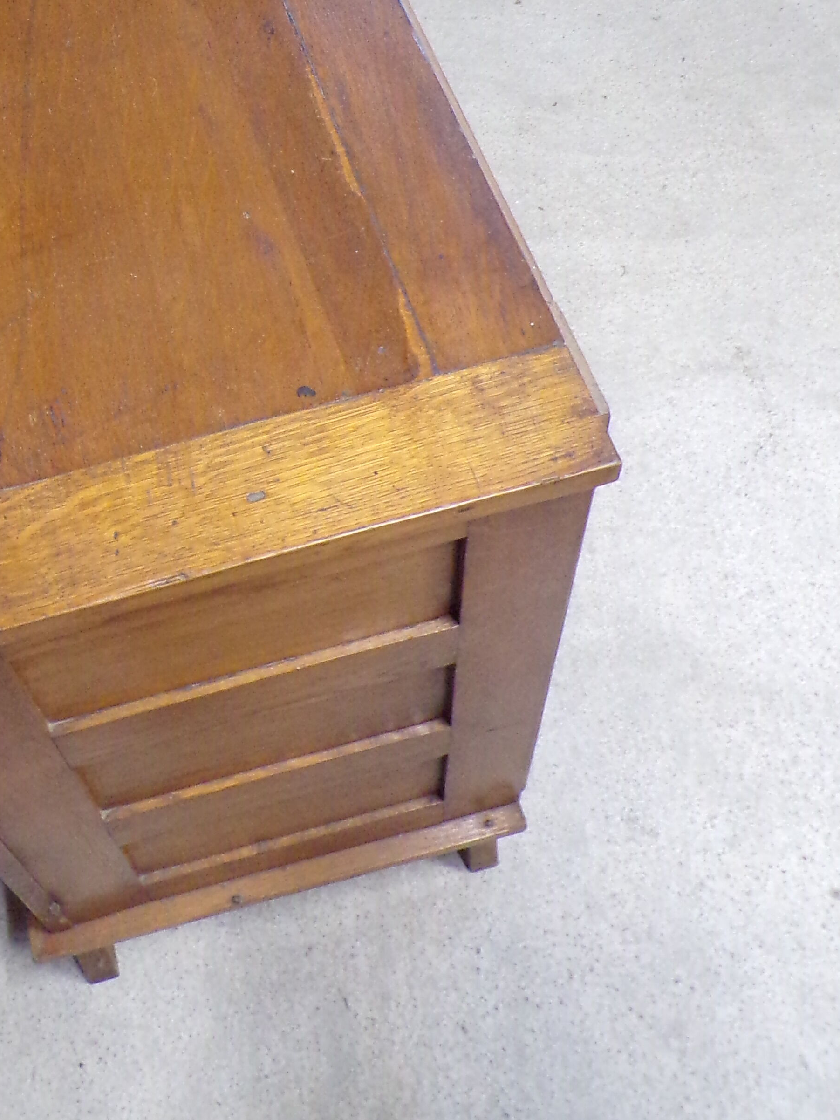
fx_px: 1488
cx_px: 107
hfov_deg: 30.3
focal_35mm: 46
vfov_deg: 37.8
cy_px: 63
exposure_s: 1/17
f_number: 3
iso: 517
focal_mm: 4.3
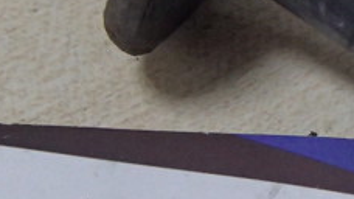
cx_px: 354
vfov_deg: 10.7
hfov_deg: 18.5
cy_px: 102
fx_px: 1060
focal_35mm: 113
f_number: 4.7
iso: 800
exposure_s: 1/80
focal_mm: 6.64
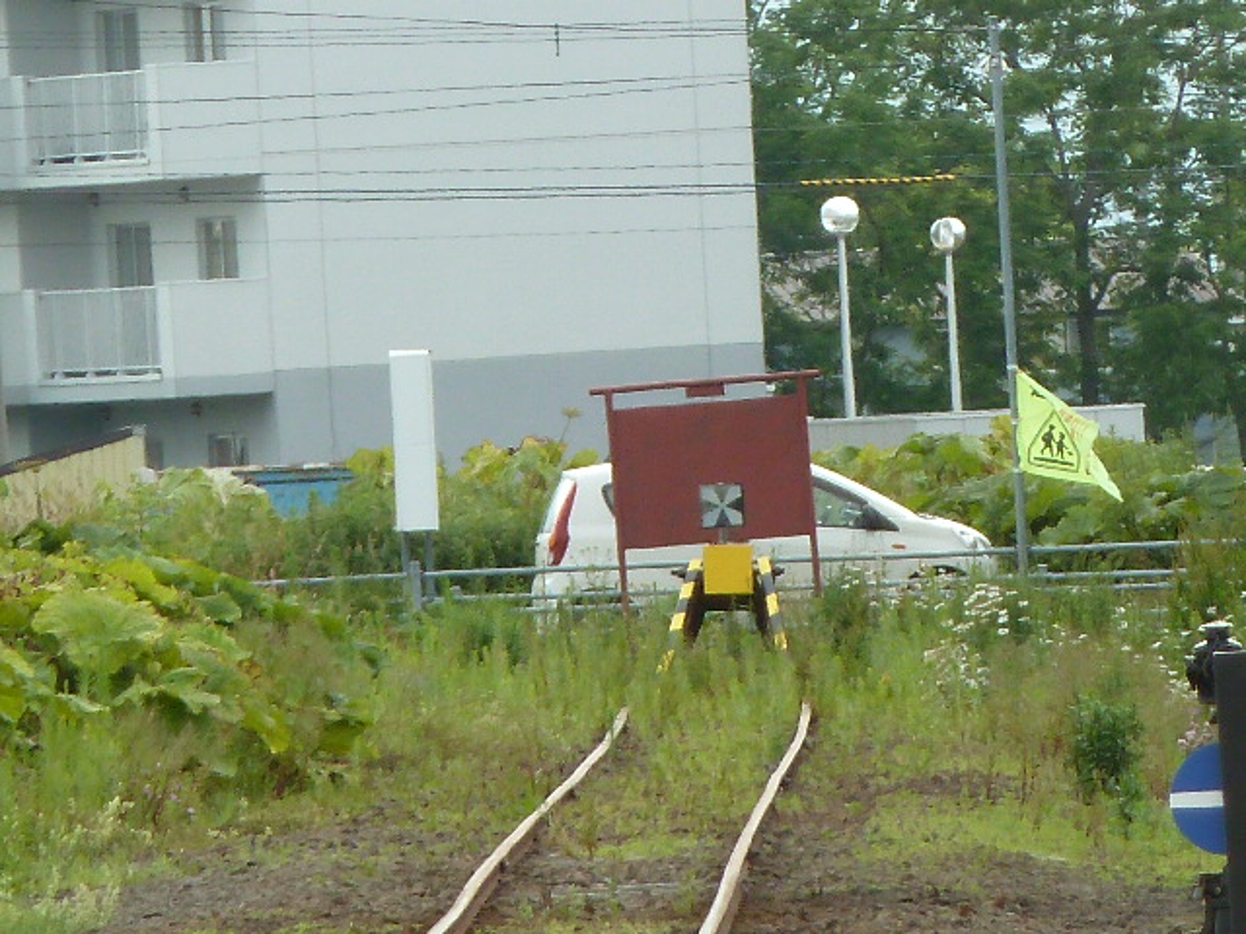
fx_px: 28040
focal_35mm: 779
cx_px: 623
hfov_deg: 2.5
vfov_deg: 1.9
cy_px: 467
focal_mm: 49.2
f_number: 4.9
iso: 160
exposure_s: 1/125
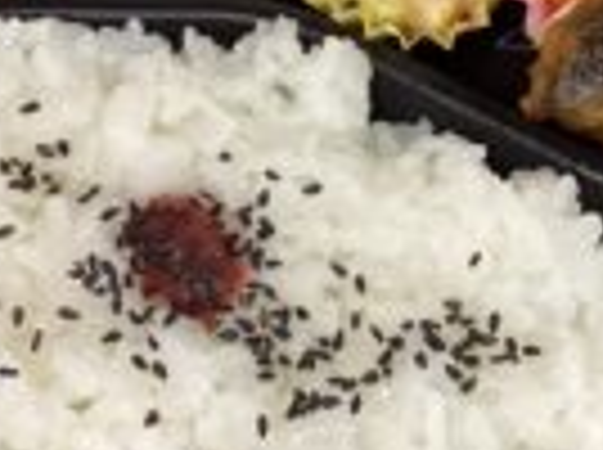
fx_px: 1513
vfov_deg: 16.8
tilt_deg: -62.8
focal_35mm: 87
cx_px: 412
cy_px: 106
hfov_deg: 22.4
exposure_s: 1/60
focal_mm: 3.3
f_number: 2.4
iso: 160
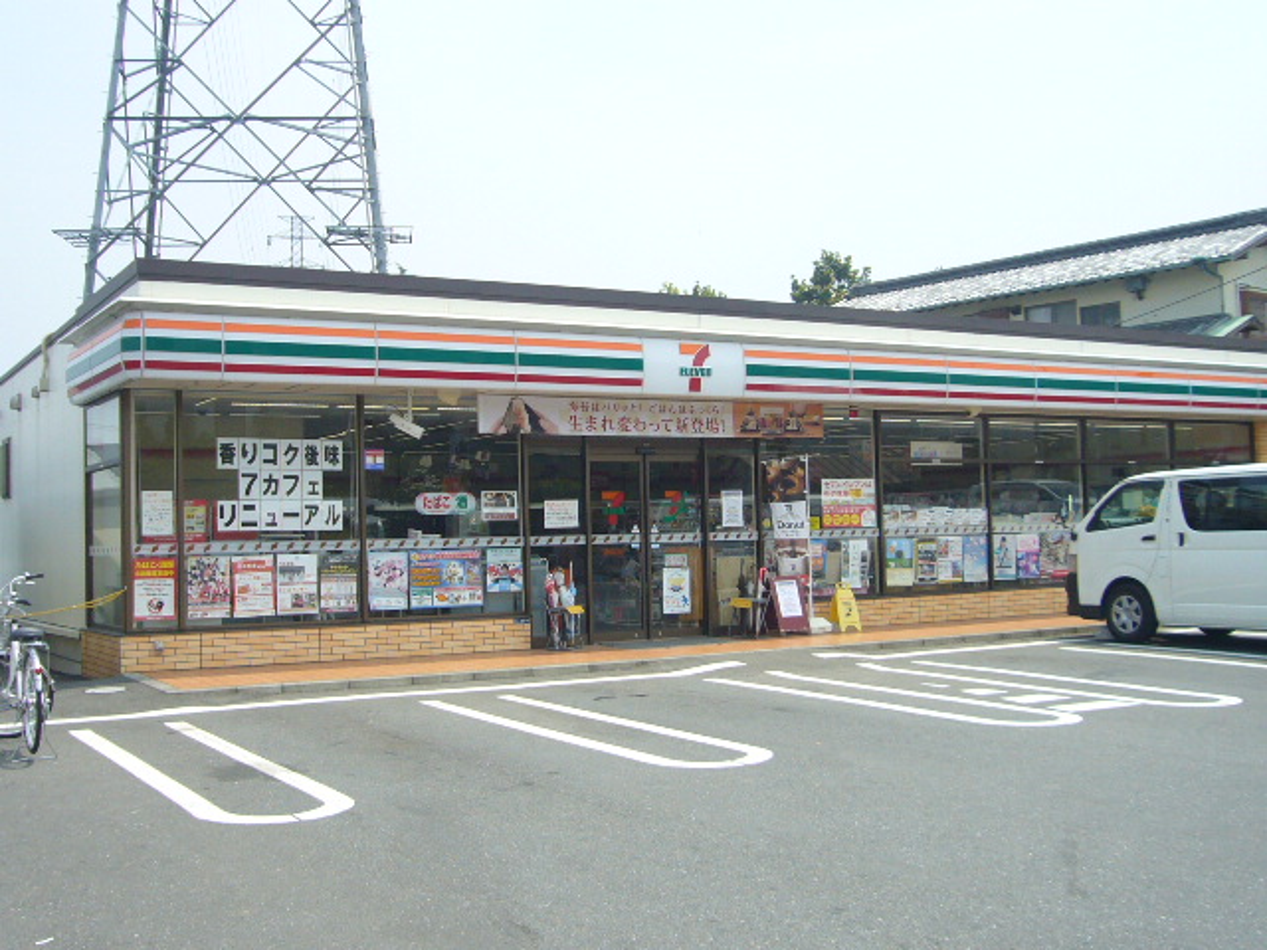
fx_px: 1501
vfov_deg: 35.1
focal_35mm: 41
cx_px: 634
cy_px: 475
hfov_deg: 45.8
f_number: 5.6
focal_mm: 4.9
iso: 80
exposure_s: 1/250
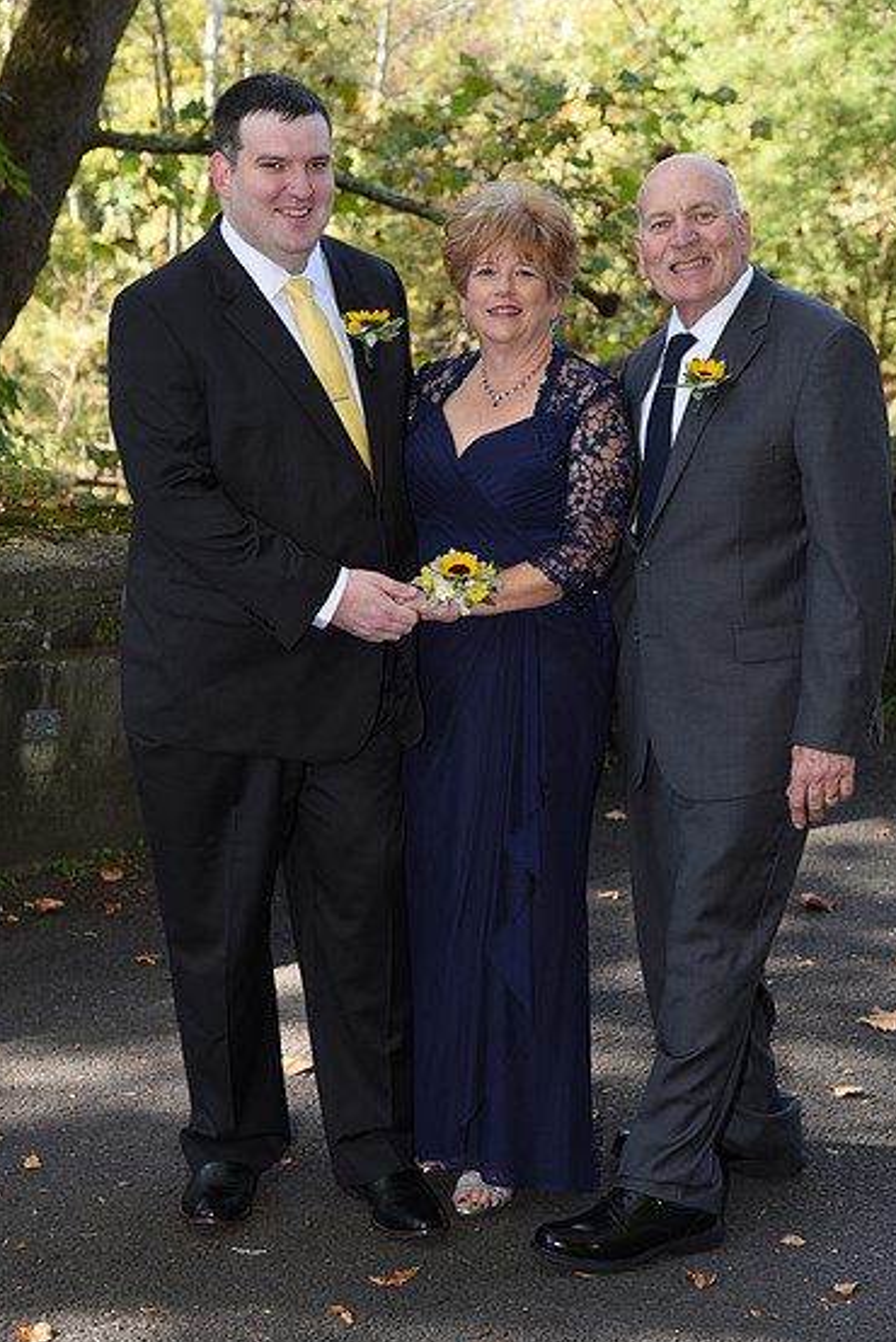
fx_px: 2535
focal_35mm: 68
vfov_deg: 29.6
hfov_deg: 20.0
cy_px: 661
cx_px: 459
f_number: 5.6
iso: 640
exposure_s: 1/200
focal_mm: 65
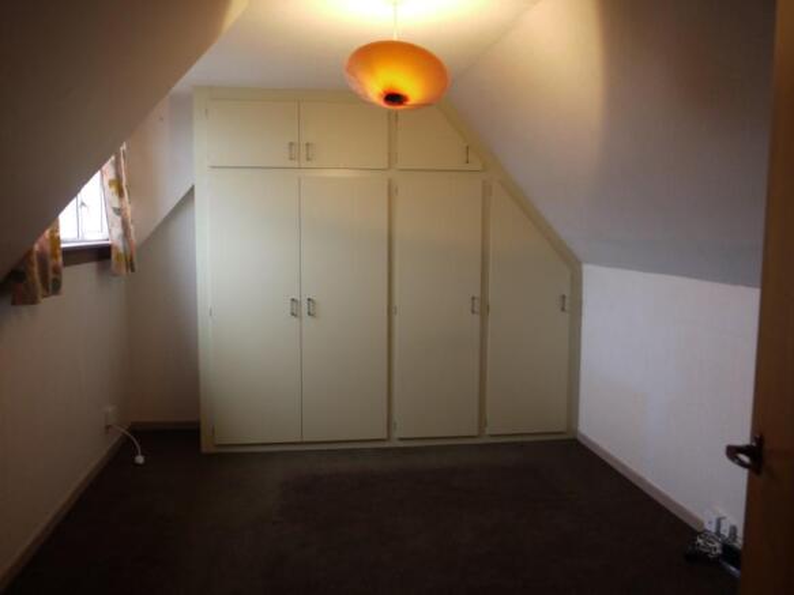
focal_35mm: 32
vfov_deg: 44.1
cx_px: 397
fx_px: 734
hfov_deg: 56.8
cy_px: 298
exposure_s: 1/30
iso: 160
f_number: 3.7
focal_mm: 16
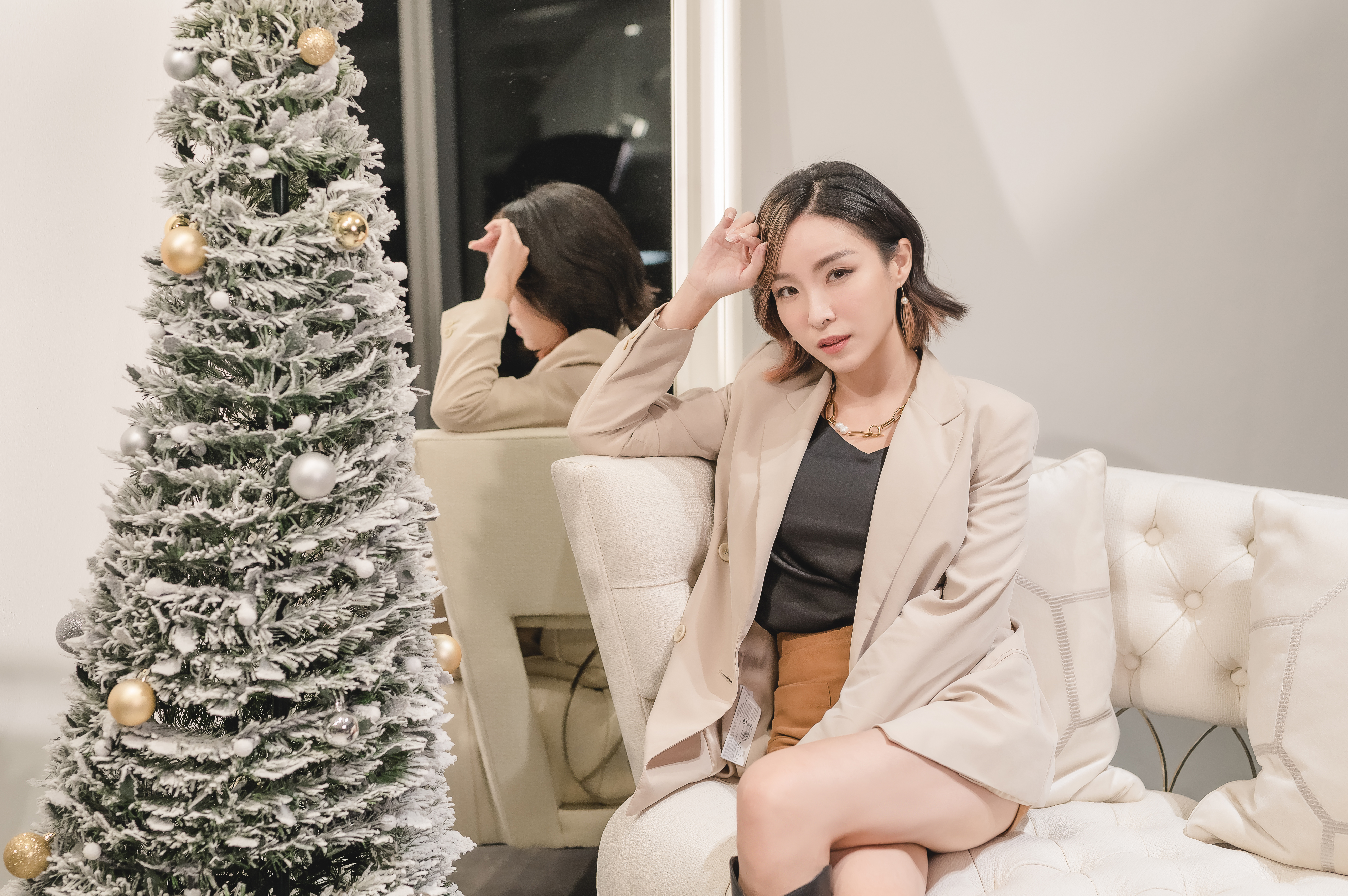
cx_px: 648
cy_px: 423
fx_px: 2133
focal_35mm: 57
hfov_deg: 35.1
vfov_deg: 23.7
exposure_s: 1/250
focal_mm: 50
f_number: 3.2
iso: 800
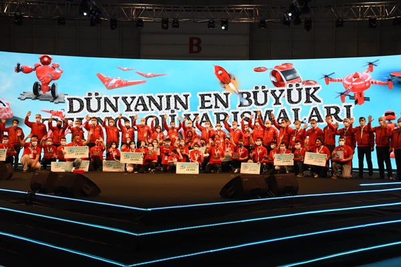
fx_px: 535
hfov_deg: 41.1
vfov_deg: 28.1
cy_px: 134
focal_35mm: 48
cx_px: 200
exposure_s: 1/160
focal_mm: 32
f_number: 5.6
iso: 1000
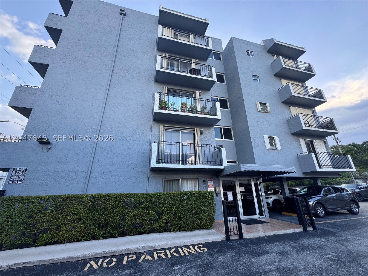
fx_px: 149
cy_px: 138
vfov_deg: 85.7
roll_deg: +1.6
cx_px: 184
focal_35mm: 14
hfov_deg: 102.1
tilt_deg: +19.6
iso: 40
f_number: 2.2
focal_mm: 2.22
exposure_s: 1/119
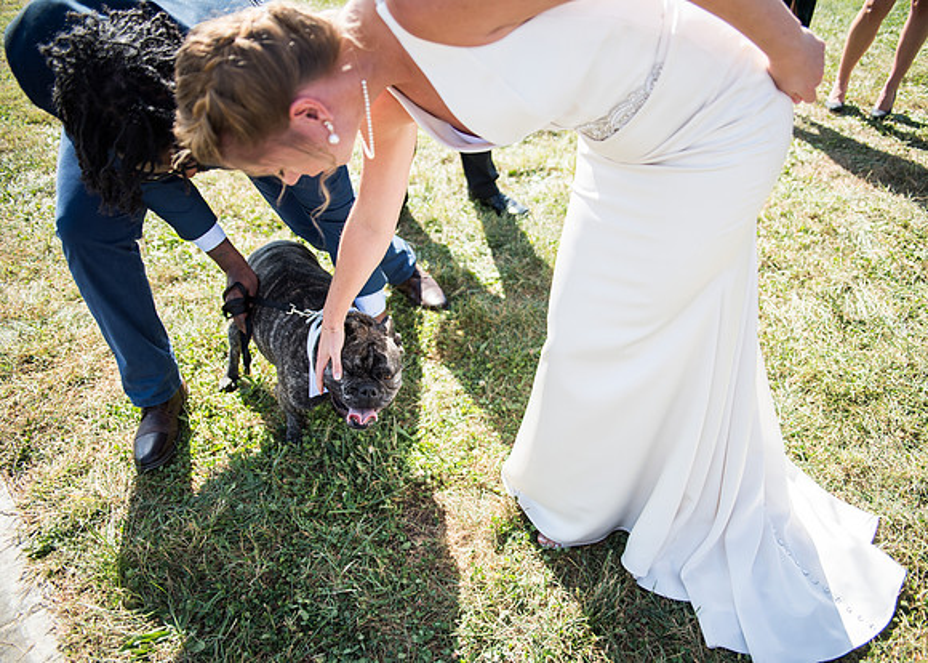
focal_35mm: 25
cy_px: 332
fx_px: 662
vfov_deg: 53.2
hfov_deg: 70.0
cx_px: 496
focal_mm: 24
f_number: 2.8
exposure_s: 1/2000
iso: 200
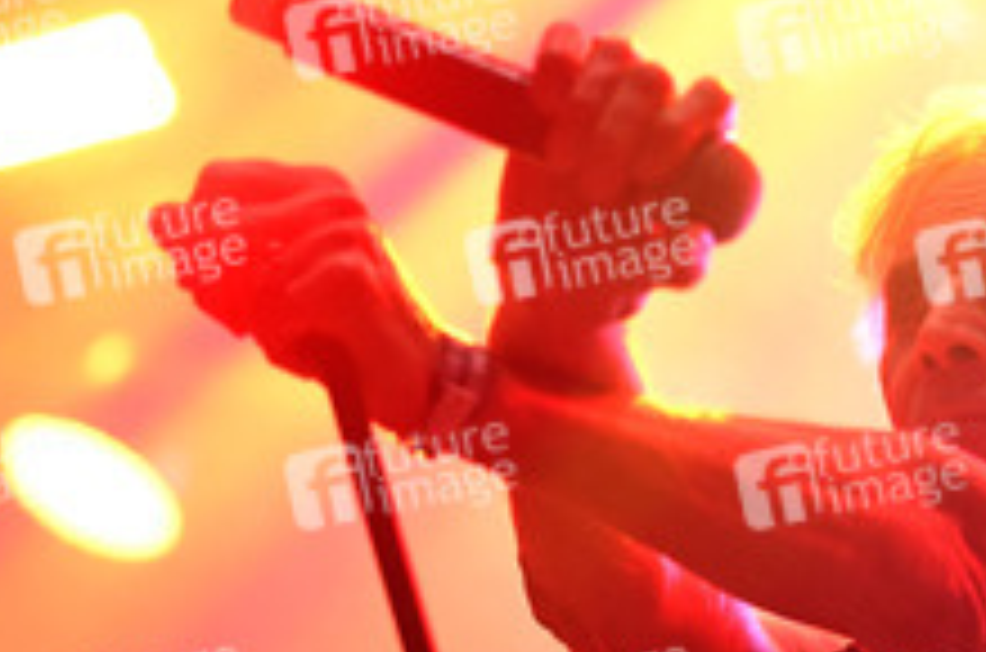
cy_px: 589
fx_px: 5357
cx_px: 912
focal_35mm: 196
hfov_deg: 10.5
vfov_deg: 7.0
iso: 10000
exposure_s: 1/320
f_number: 2.8
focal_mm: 95
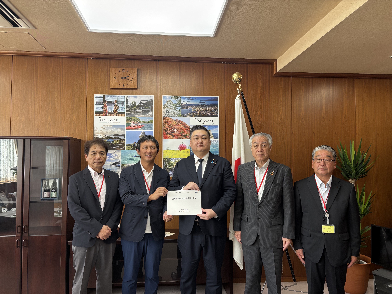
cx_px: 196
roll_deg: -0.3
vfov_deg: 53.1
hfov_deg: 67.3
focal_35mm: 26
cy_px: 147
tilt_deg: +2.4
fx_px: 294
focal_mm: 5.96
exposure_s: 1/121
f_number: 1.6
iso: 100
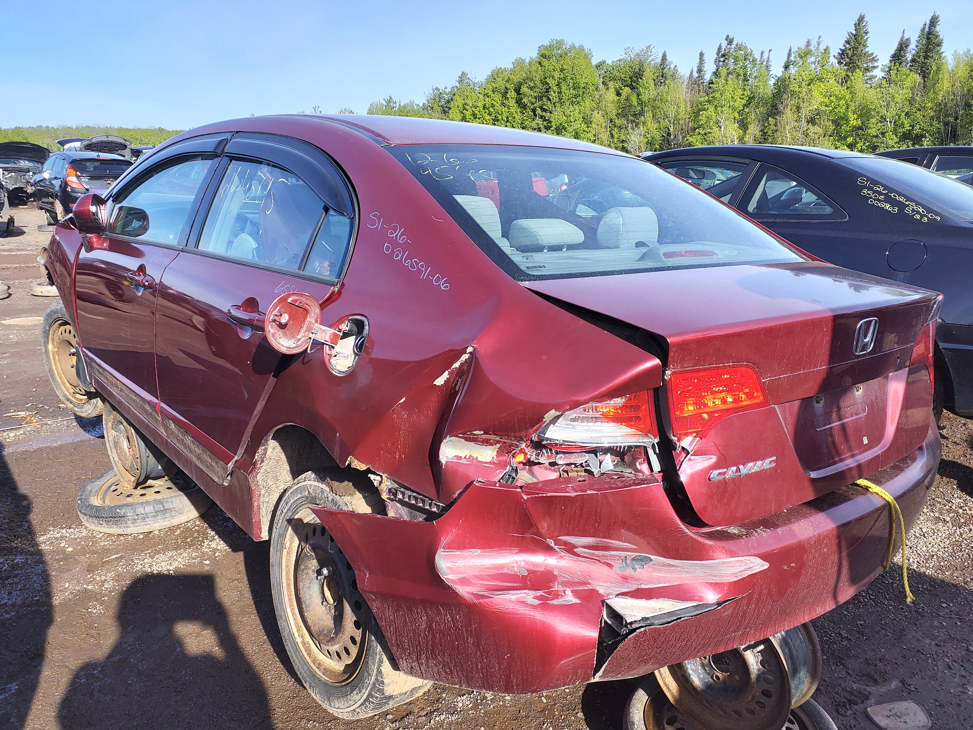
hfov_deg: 67.3
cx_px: 486
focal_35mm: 26
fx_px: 731
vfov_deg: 53.1
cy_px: 365
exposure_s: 1/327
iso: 40
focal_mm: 3.58
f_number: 1.9
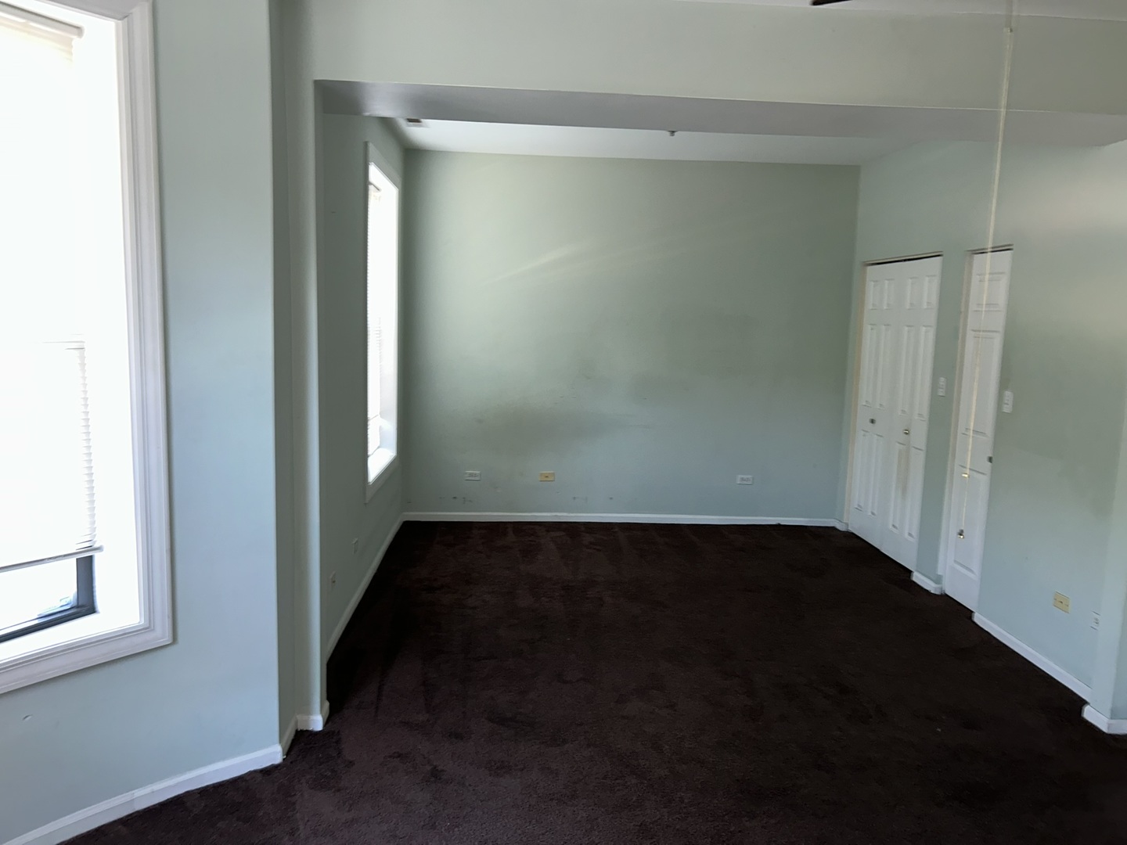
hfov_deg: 67.3
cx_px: 564
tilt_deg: -7.0
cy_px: 422
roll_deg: -1.8
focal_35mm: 26
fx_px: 846
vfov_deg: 53.1
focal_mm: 5.7
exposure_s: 1/17
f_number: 1.5
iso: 80
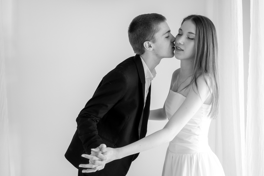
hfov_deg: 39.1
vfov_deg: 26.5
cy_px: 82
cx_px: 136
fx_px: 372
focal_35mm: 51
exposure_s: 1/200
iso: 900
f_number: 4
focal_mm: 46
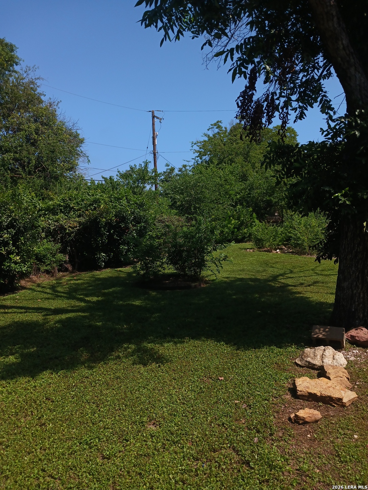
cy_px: 245
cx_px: 184
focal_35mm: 27
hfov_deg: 51.4
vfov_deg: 65.3
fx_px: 383
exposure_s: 1/423
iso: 20
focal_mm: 4
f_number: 1.8
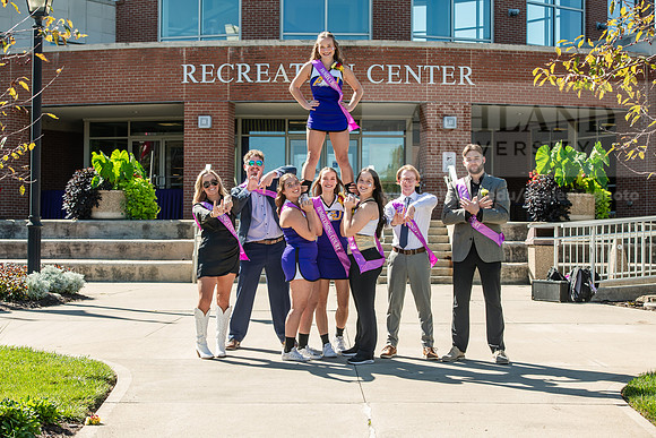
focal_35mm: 75
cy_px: 219
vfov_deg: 18.2
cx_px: 328
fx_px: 1367
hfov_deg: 27.0
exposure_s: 1/320
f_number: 7.1
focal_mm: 75
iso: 250
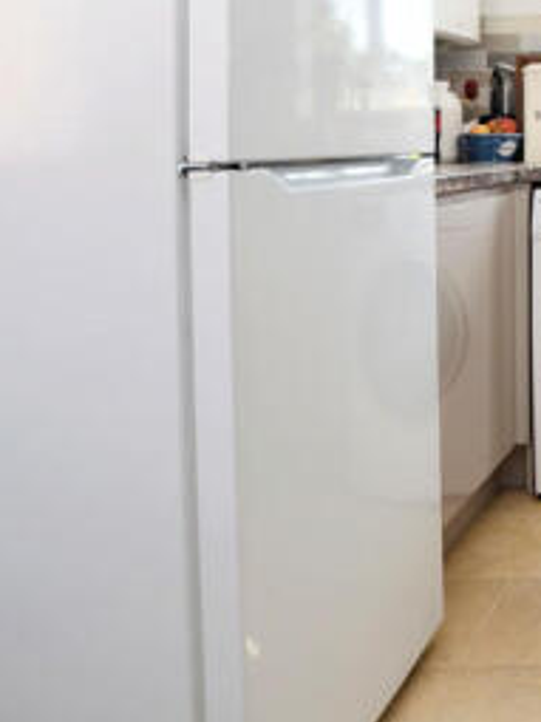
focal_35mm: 37
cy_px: 113
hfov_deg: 27.2
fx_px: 772
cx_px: 810
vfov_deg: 46.6
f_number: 5.6
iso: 200
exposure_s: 1/125
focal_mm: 10
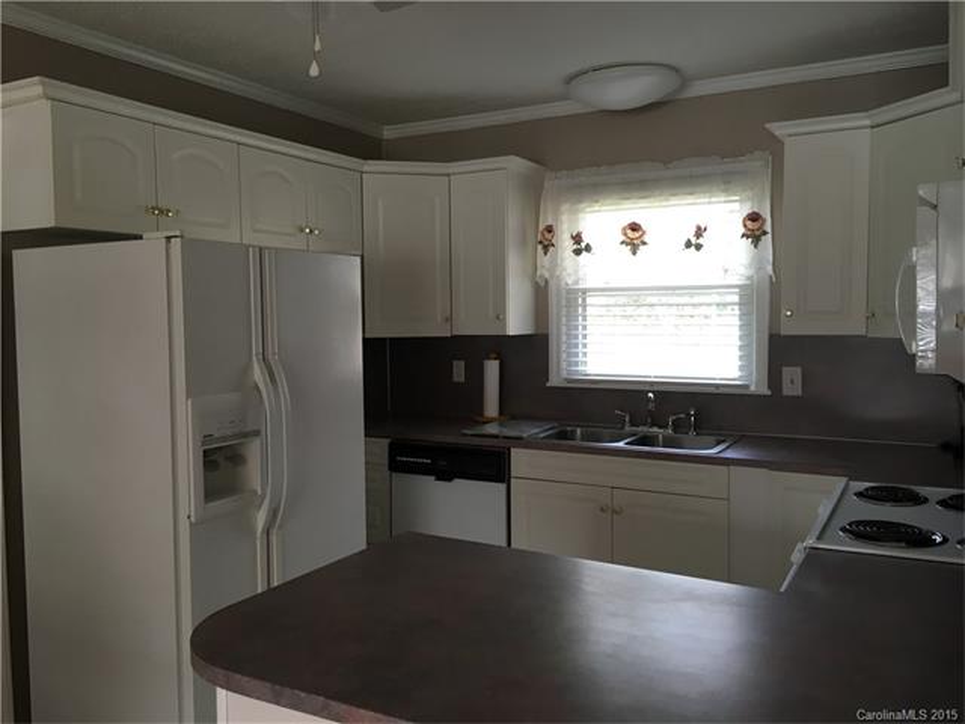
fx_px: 808
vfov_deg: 48.2
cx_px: 482
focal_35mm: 29
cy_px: 362
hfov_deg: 61.7
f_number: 2.2
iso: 50
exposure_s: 1/30
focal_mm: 4.15
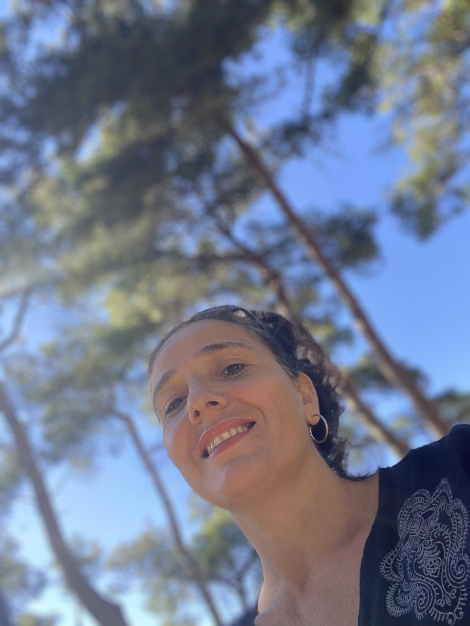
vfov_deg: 60.0
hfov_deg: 46.8
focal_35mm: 30
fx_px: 543
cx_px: 235
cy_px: 313
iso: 25
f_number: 2.2
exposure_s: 1/128
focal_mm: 2.71
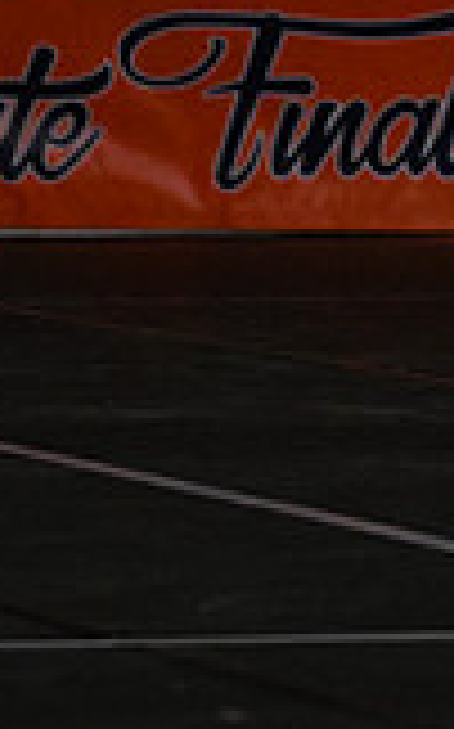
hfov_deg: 2.3
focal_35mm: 574
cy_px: -27
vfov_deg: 3.7
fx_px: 11384
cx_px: 1200
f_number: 4
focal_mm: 105
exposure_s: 1/1000
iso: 6400
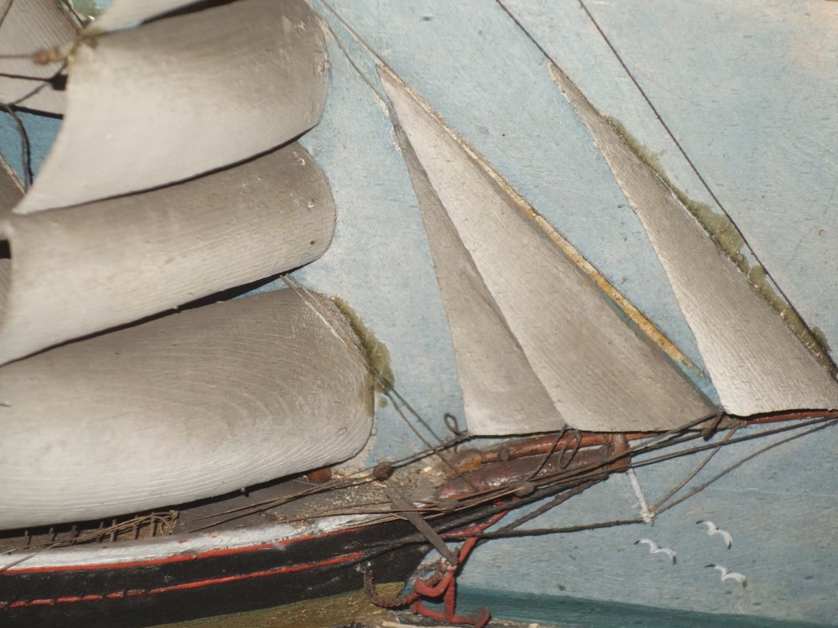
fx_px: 2251
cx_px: 453
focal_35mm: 93
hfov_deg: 21.1
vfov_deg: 15.9
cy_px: 320
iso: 200
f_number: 4.5
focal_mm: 30.81
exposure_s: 1/60
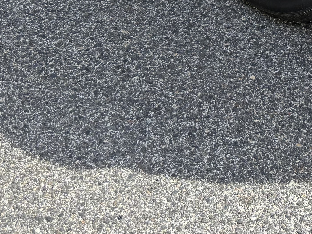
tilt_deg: -11.6
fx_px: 874
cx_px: 353
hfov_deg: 19.3
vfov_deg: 13.3
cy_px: -225
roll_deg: -3.6
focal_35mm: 97
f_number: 1.78
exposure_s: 1/1522
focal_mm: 6.76
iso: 100
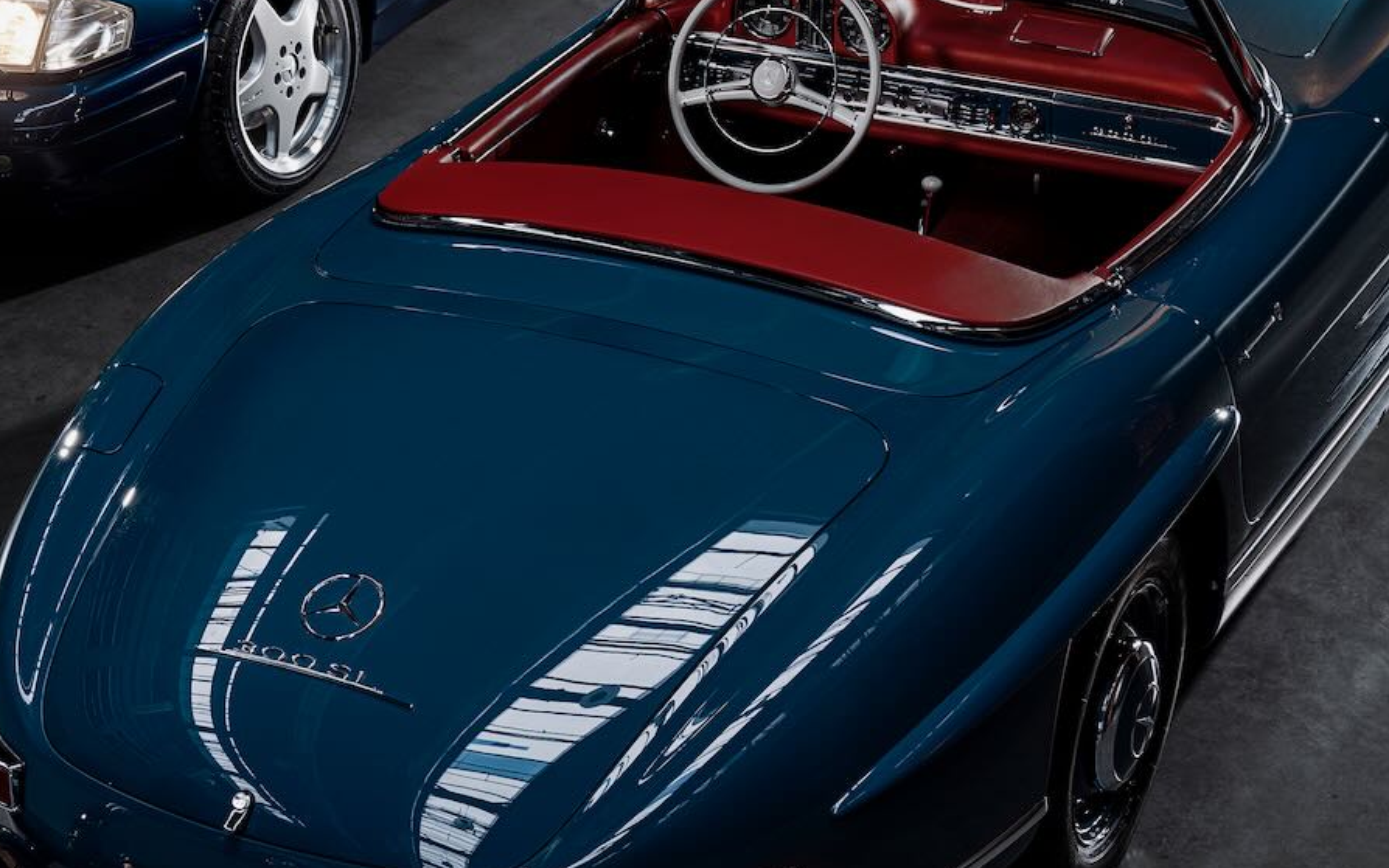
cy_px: 306
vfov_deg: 16.1
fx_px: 3067
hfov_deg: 25.5
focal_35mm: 81
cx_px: 671
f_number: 8
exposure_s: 1/5
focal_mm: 37
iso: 80
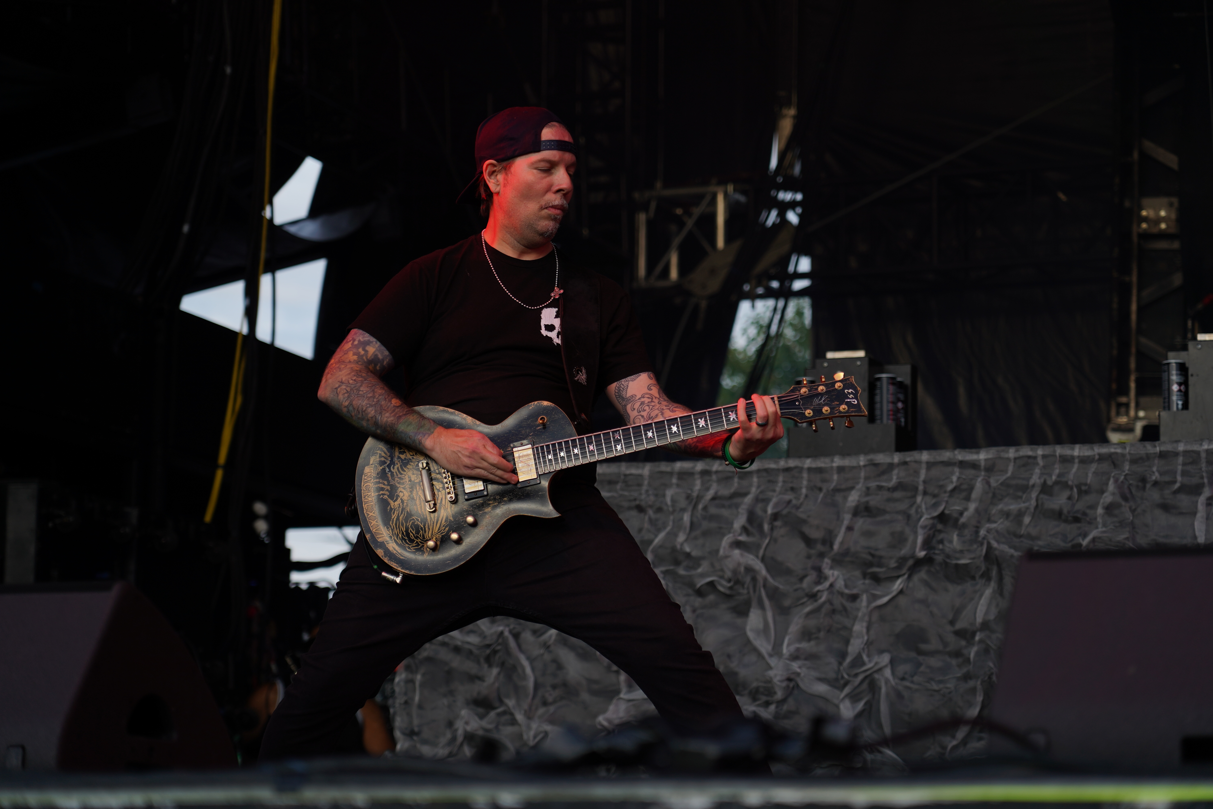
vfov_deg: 13.0
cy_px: 404
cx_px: 606
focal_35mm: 105
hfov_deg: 19.5
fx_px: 3538
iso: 100
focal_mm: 105
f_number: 4
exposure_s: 1/125
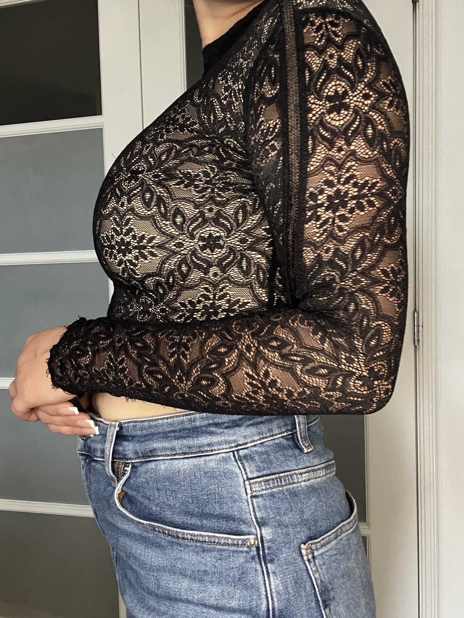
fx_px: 554
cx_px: 225
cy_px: 313
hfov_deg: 45.4
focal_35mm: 31
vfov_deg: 58.4
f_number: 2.2
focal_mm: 2.71
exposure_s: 1/37
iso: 400
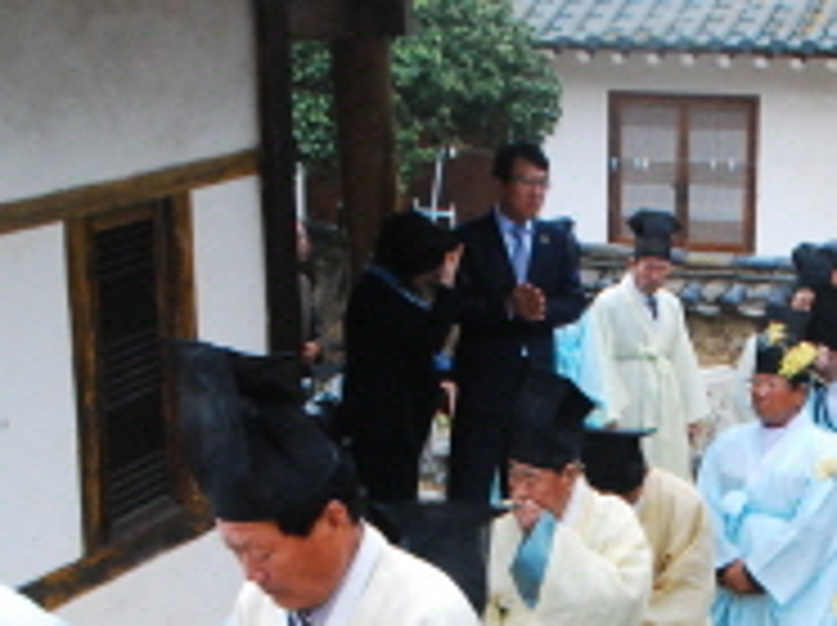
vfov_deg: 14.5
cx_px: 688
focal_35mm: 101
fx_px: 2439
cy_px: 534
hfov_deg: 19.2
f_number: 10
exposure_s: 1/320
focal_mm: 26
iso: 1600
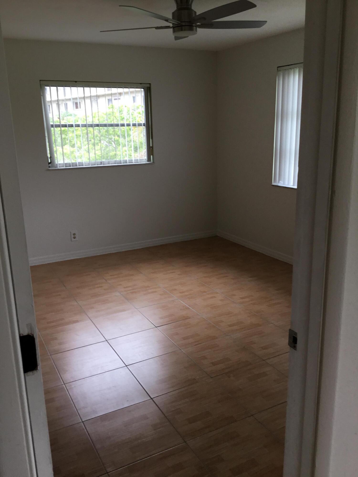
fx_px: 427
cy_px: 238
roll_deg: +2.9
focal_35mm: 31
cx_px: 179
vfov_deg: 58.4
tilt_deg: -13.0
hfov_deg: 45.4
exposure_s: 1/60
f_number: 2.4
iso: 32
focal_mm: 3.3
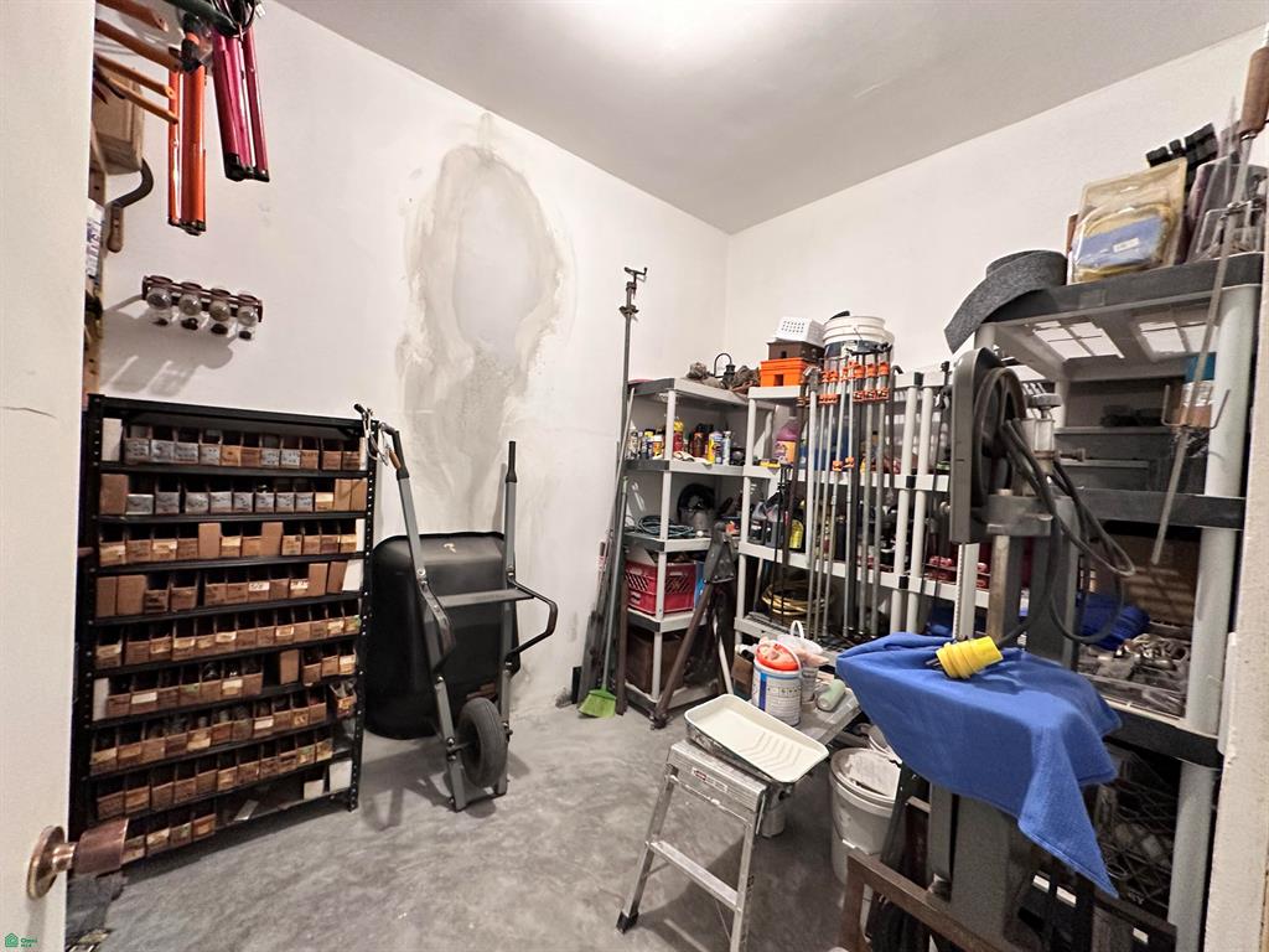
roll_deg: -2.7
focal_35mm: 14
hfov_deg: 102.1
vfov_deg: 85.7
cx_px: 634
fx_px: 513
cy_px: 476
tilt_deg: -0.8
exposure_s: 1/60
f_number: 2.2
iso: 320
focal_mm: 2.22
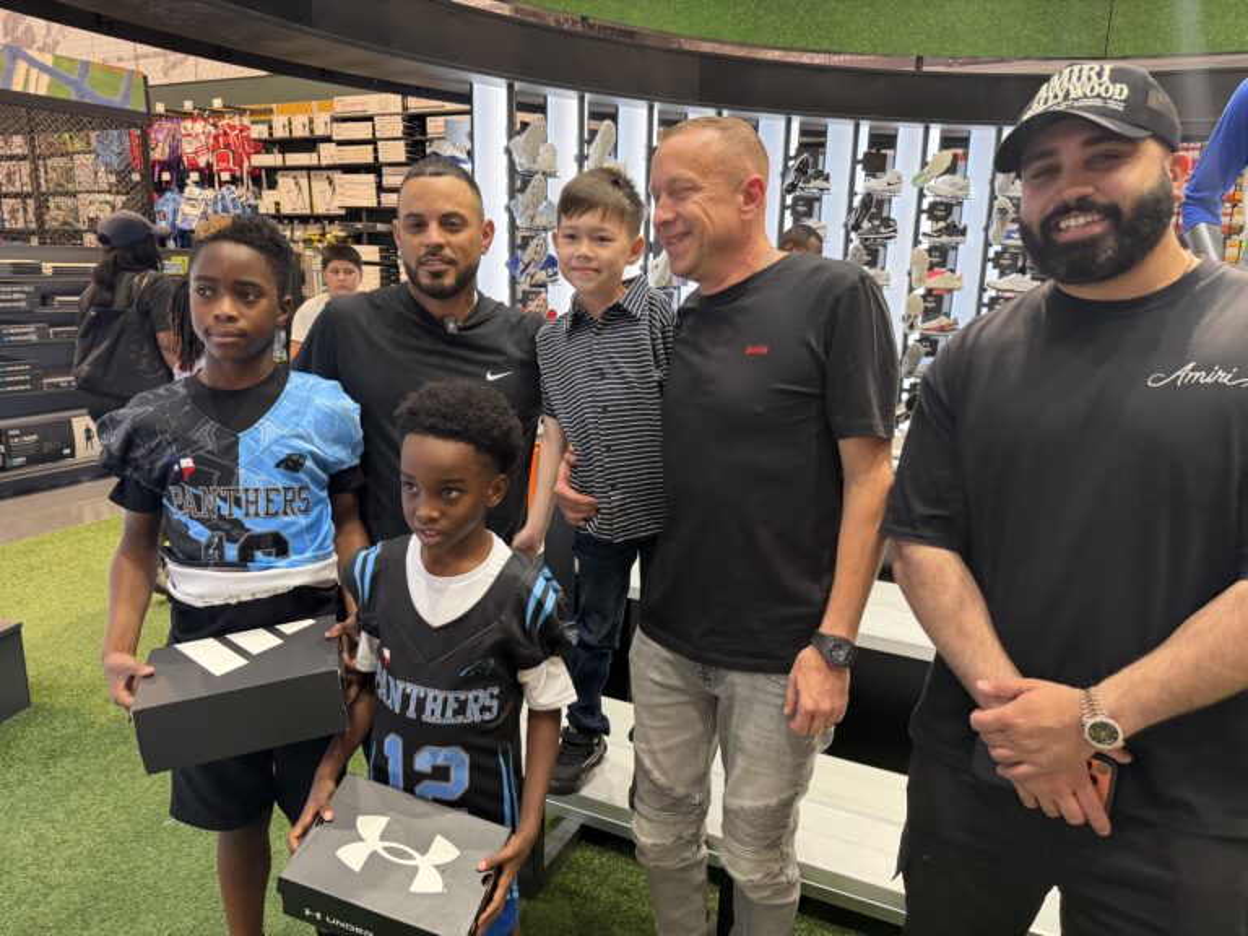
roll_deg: -1.7
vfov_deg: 56.8
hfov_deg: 71.6
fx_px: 865
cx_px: 624
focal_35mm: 24
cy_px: 468
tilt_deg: -13.3
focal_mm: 6.76
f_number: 1.78
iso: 160
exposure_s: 1/60
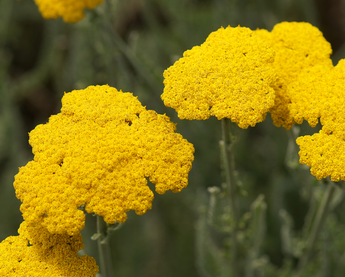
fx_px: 1859
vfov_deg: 8.5
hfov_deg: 10.6
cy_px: 139
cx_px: 218
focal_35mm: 182
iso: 100
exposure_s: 1/640
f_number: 4
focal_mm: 100
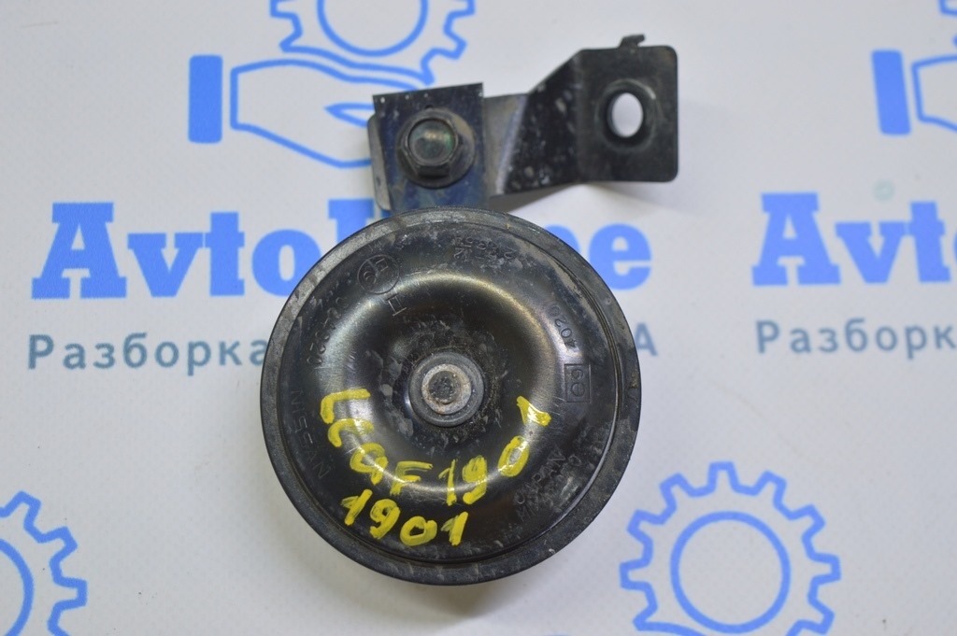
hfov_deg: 33.4
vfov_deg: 22.6
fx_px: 1594
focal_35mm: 60
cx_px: 478
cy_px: 318
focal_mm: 40
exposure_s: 1/30
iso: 400
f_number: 5.6
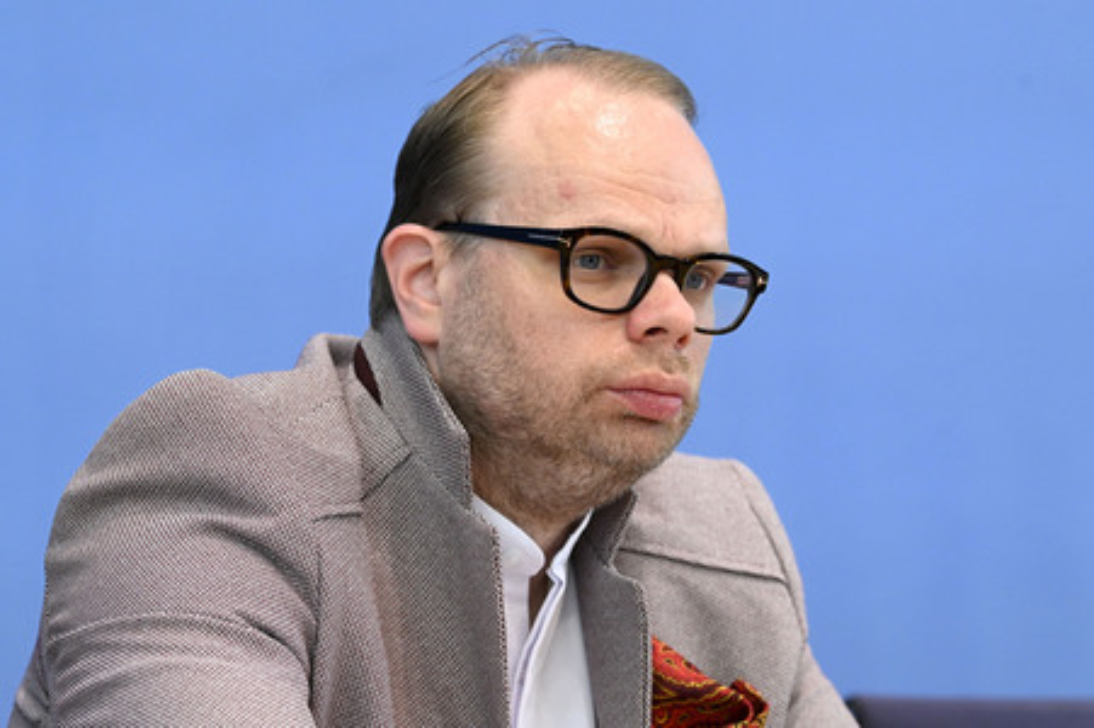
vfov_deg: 11.4
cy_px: 364
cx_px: 547
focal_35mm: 120
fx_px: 3644
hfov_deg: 17.1
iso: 4000
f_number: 5.6
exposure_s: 1/800
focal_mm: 120
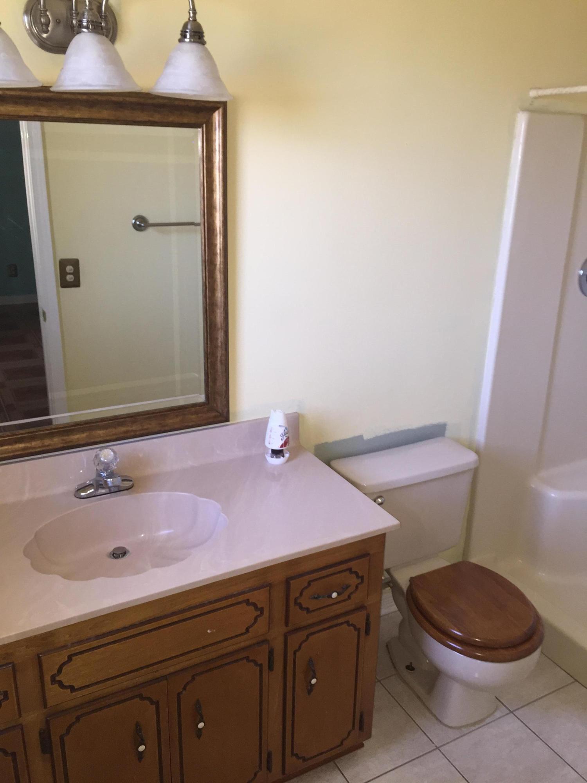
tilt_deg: -17.2
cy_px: 392
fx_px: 656
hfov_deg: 48.2
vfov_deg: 61.7
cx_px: 294
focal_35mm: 29
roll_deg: -1.1
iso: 100
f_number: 2.2
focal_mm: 4.15
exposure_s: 1/33
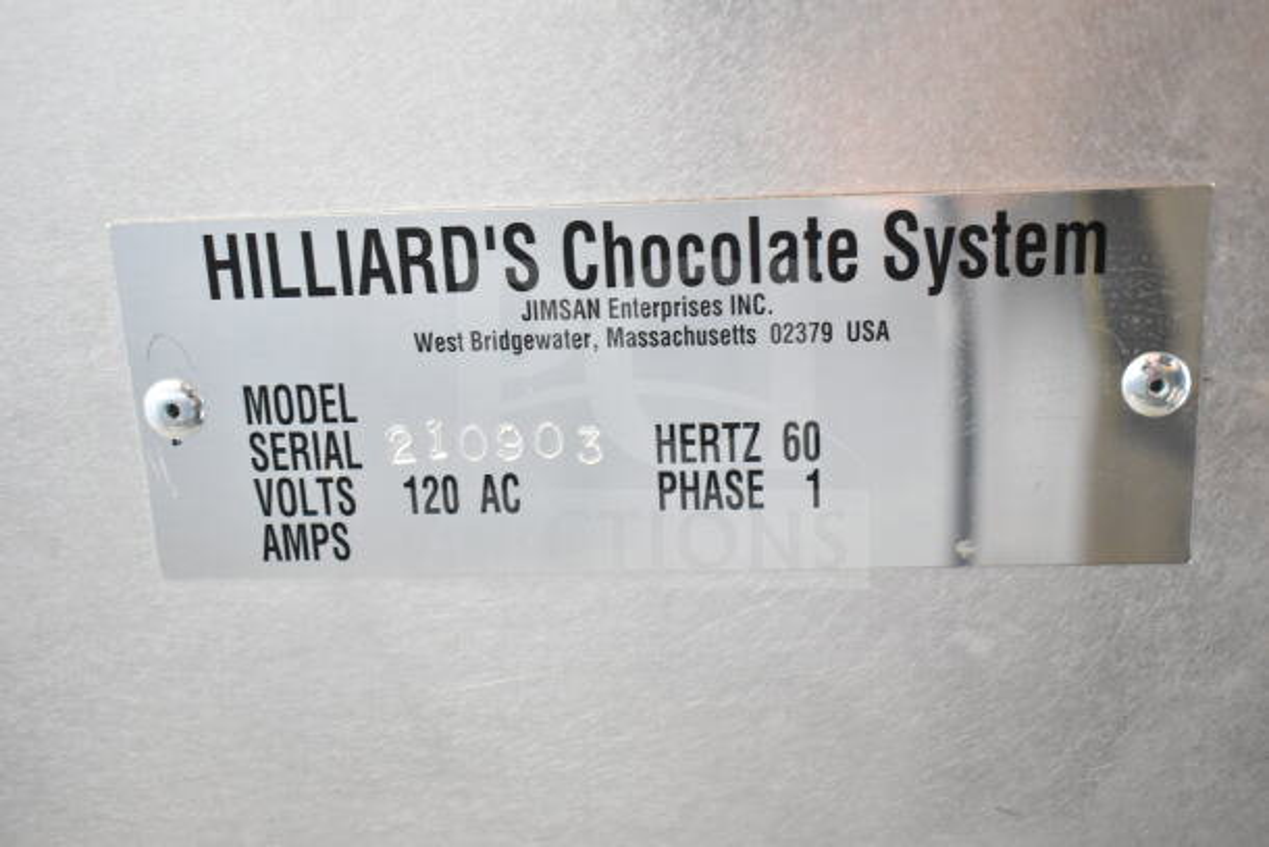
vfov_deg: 29.9
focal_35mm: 45
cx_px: 634
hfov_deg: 43.6
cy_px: 424
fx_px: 1587
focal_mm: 30
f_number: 4.2
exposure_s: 1/50
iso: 3600
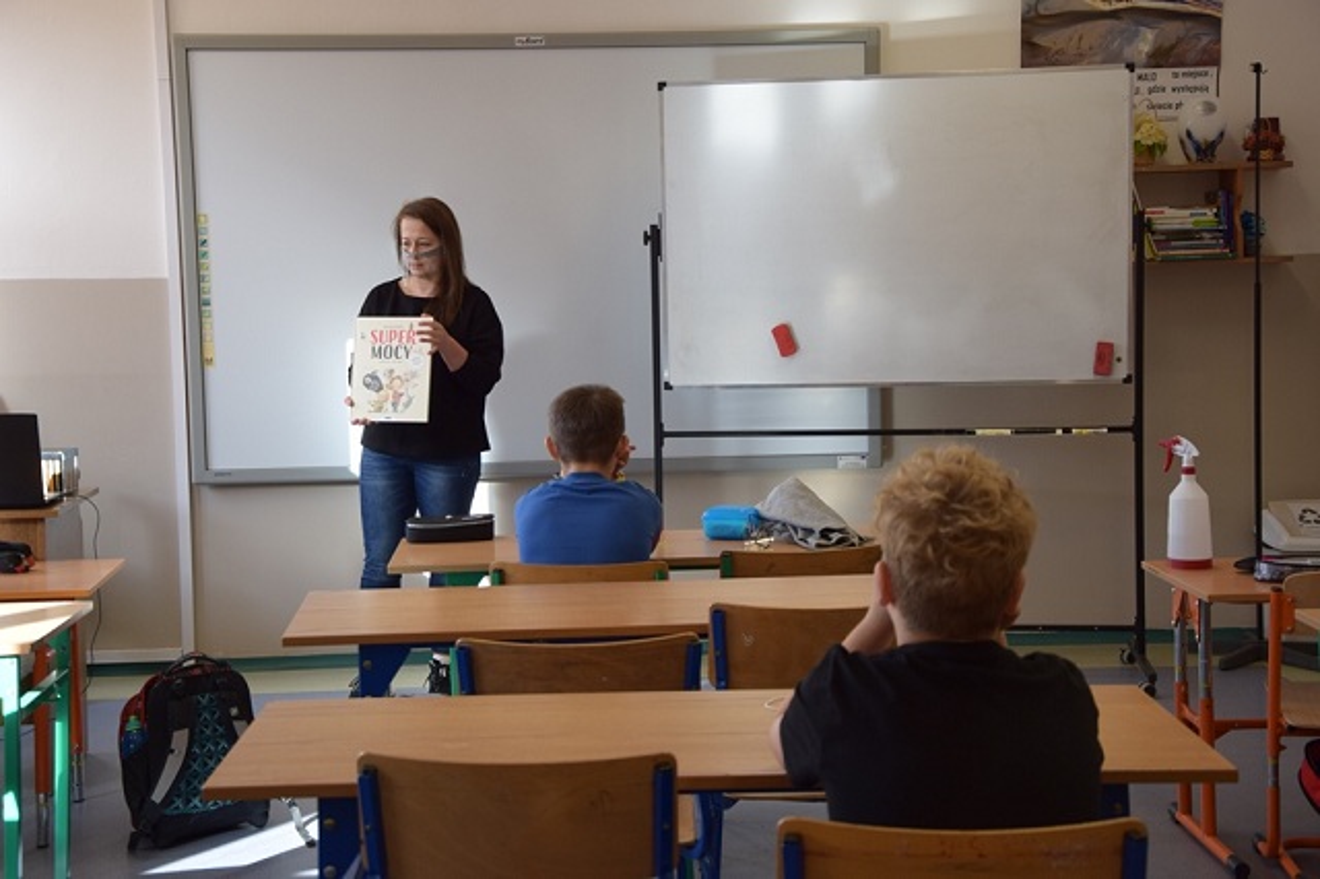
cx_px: 660
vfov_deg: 23.8
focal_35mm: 57
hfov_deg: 35.1
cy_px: 440
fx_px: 2089
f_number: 5
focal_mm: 38
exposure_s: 1/100
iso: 400
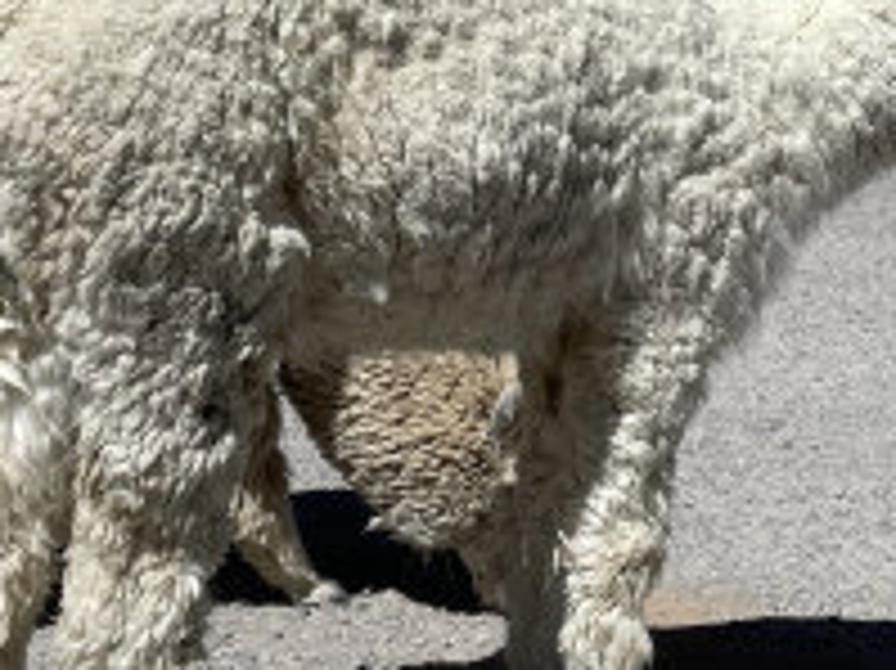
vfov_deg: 18.0
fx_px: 2069
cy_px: 29
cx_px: 617
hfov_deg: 24.3
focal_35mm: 80
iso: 32
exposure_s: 1/6494
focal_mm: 4.2
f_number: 1.6
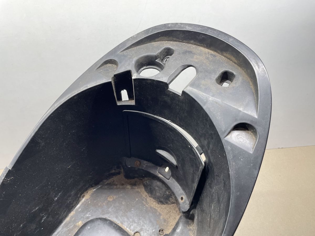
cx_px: 158
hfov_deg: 67.3
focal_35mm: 26
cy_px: 118
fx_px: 237
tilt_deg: -45.2
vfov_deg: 53.1
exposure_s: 1/100
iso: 125
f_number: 1.6
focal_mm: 4.2
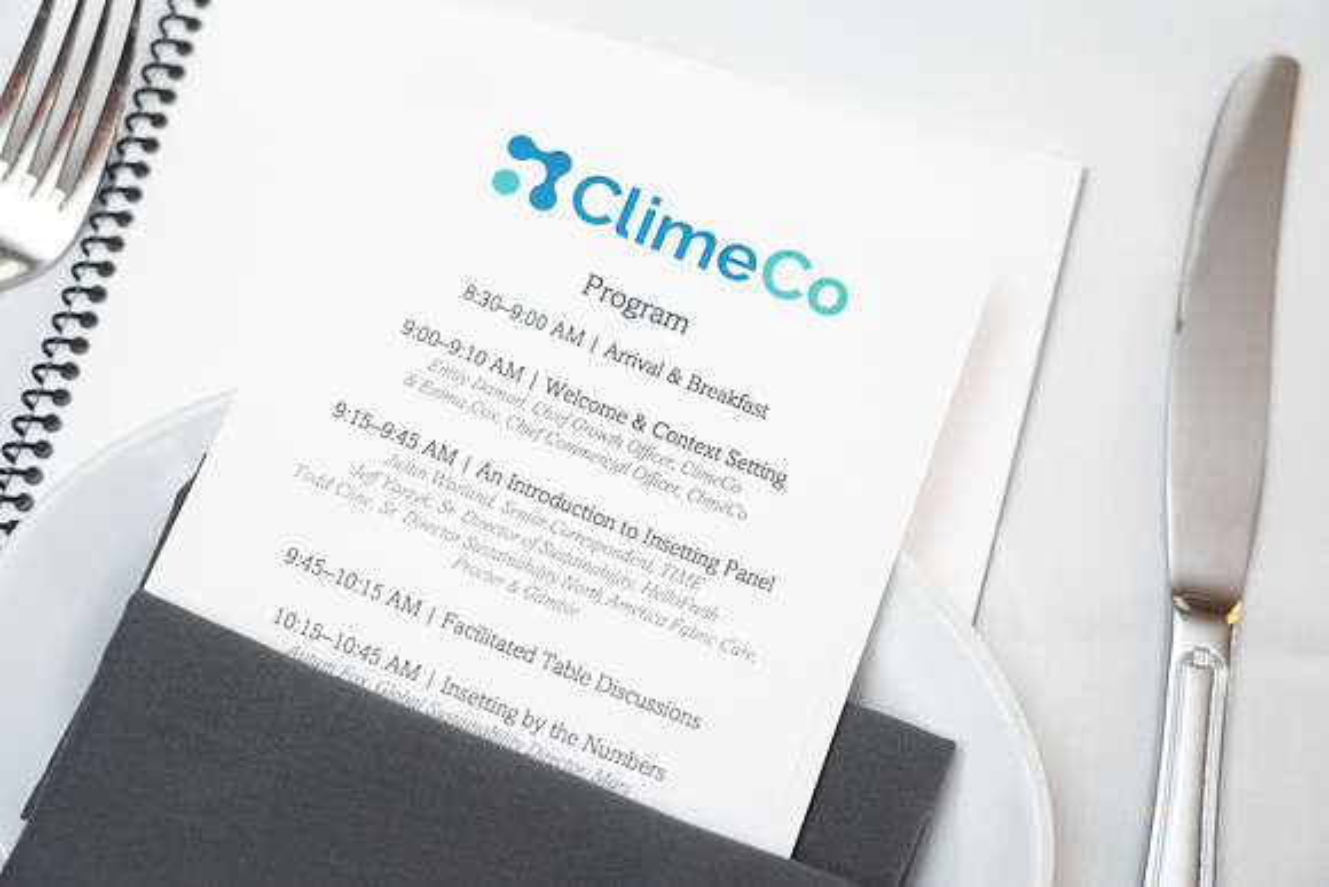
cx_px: 664
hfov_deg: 33.9
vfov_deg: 23.0
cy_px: 444
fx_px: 2178
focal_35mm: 59
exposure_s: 1/200
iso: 3200
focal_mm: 59
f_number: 4
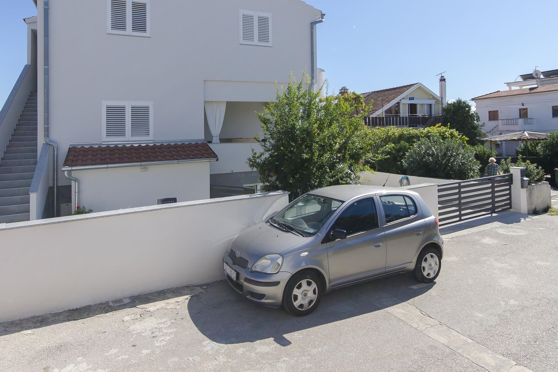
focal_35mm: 22
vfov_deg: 57.1
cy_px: 135
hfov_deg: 79.4
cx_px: 264
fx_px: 336
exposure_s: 1/250
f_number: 8
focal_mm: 11
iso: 125
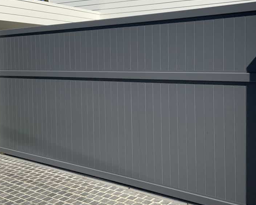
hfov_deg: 38.8
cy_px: 77
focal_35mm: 48
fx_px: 364
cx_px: 137
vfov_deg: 31.3
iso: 20
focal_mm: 3
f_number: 1.8
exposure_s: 1/3534
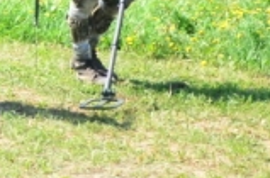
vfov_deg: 5.4
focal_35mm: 251
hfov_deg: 7.5
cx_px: -474
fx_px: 1877
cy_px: -147
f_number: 5
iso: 1000
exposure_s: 1/2000
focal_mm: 26
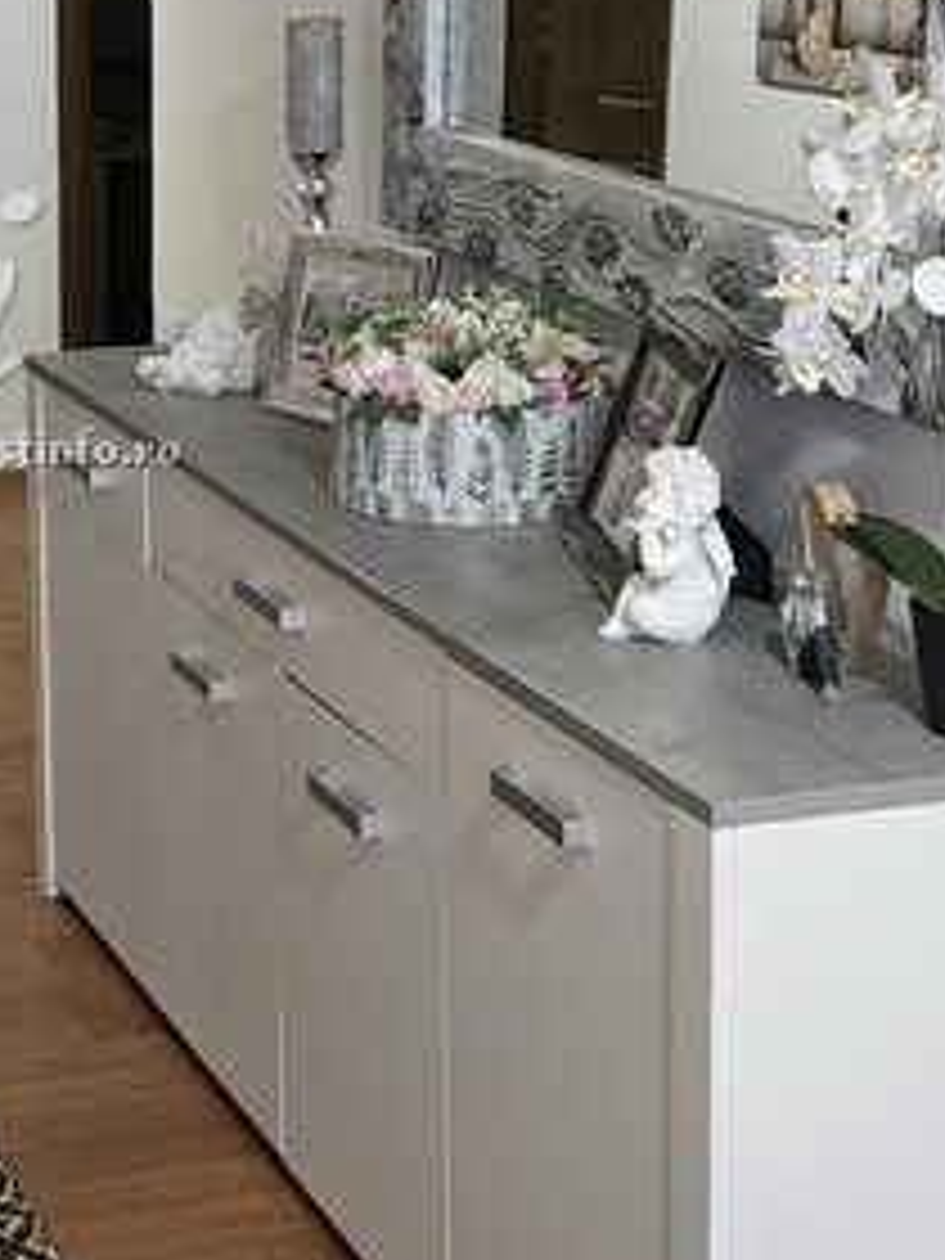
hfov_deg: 17.2
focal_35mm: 84
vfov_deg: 23.1
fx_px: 3058
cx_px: 22
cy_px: 364
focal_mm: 5.4
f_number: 1.8
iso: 1250
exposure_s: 1/100
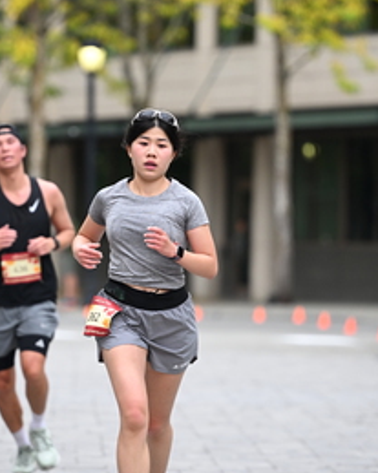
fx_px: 4464
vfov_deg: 6.1
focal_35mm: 319
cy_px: 212
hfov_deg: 4.8
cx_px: 143
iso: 640
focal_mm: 160
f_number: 2.8
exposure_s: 1/2000
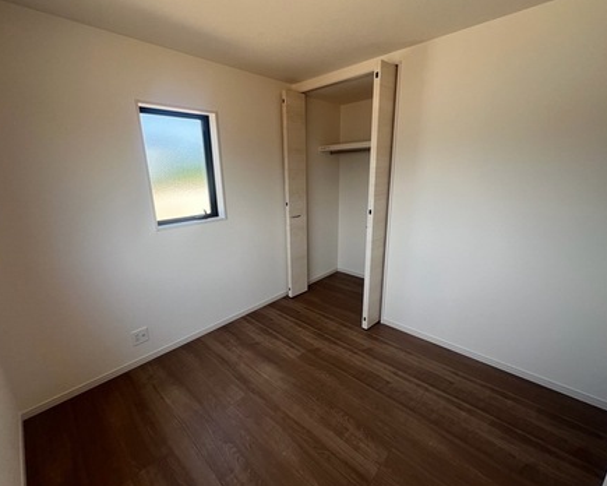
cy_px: 242
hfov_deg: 100.7
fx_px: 252
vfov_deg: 88.0
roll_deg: +1.0
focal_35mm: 14
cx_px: 293
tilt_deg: -15.1
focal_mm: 1.57
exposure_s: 1/143
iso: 32
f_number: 1.8
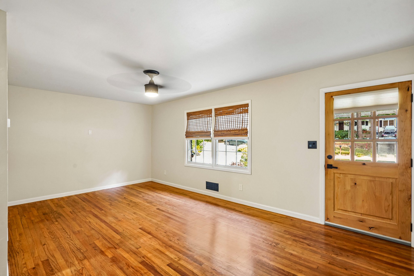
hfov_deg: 96.7
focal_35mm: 16
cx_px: 207
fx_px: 184
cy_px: 138
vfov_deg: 73.7
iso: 400
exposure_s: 1/2
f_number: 8
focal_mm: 16
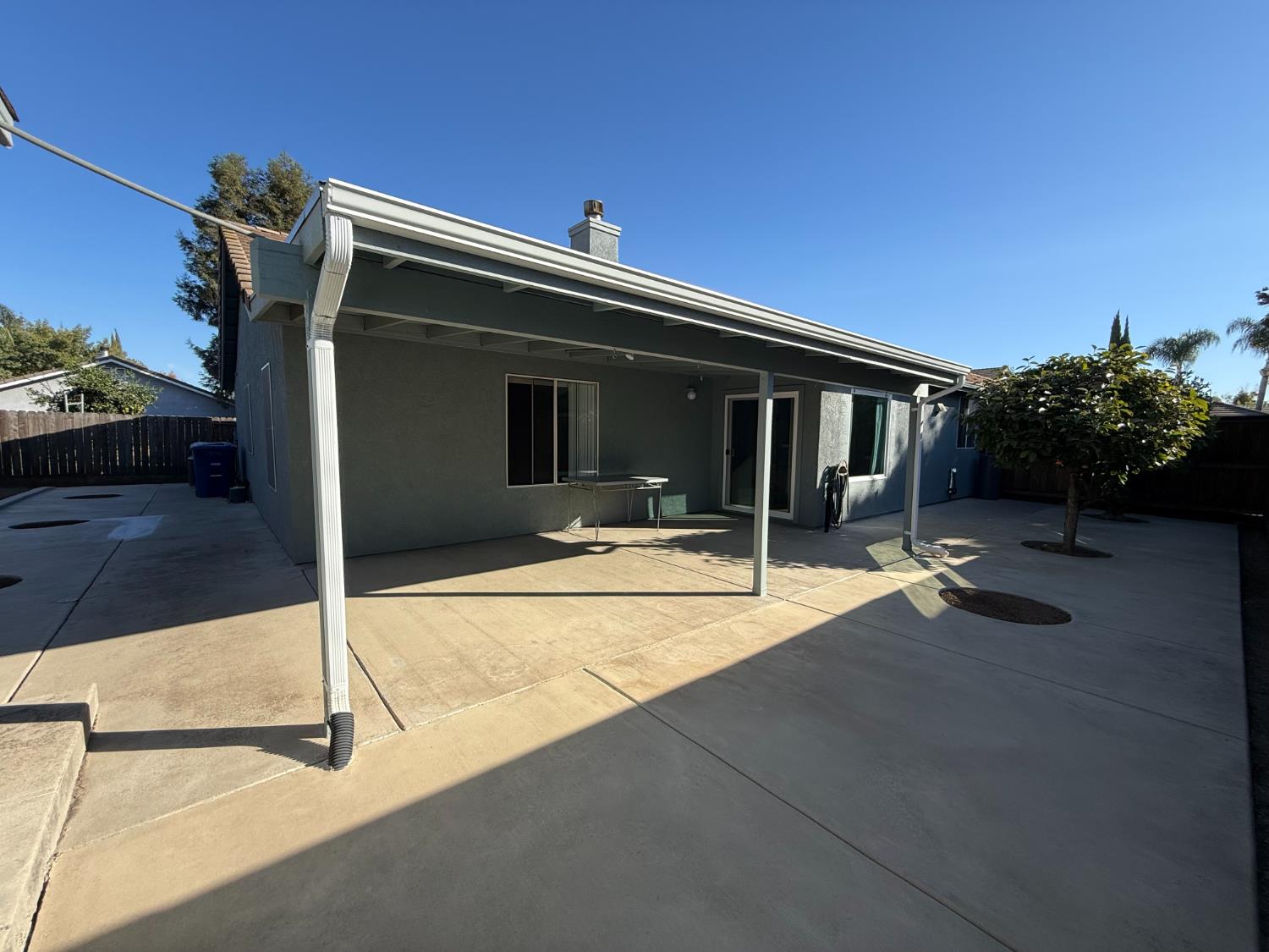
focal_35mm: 14
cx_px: 634
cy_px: 476
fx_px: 513
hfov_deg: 102.1
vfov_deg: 85.7
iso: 50
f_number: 2.2
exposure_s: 1/1167
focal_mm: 2.22
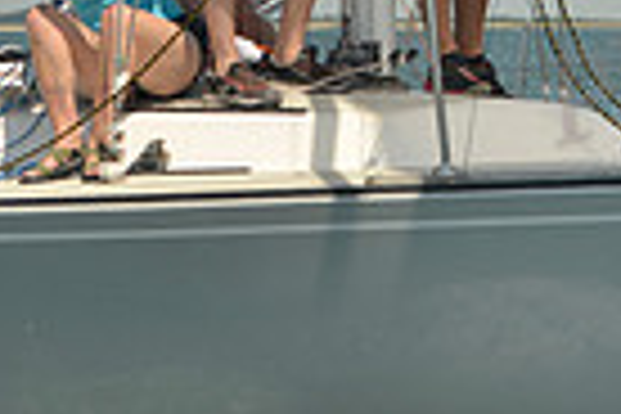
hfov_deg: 6.0
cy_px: -142
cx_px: 320
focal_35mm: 345
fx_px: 5951
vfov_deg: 4.0
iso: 200
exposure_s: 1/800
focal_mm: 82
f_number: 6.3
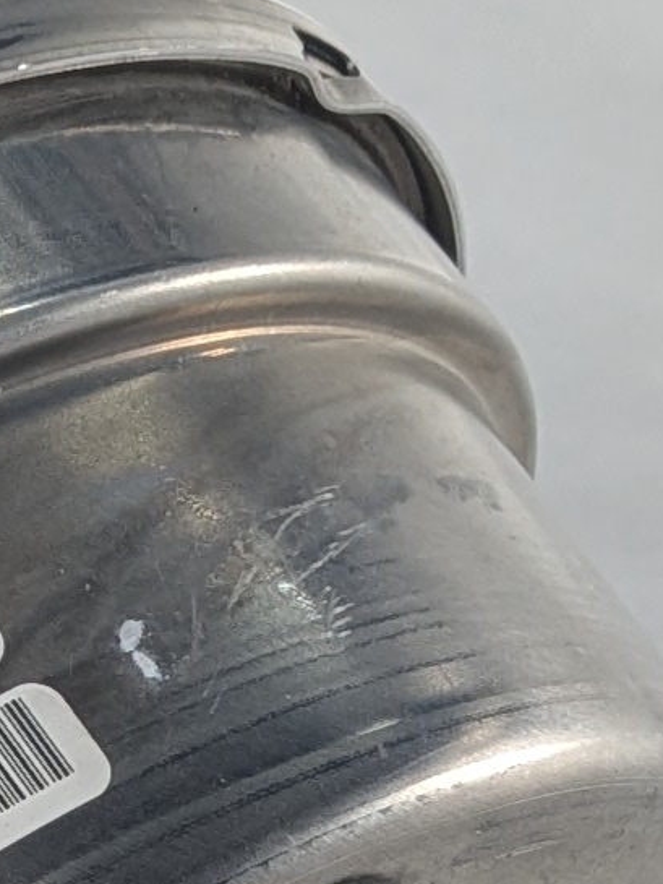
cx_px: -282
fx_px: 4493
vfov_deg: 10.9
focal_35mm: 176
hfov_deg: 8.3
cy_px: 1259
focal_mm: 4.53
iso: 36
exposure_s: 1/301
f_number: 1.7
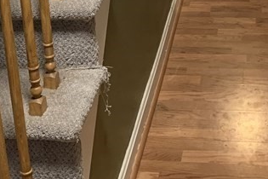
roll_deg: +4.3
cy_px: -93
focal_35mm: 88
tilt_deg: -13.6
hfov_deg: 23.1
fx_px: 655
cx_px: 135
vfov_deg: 14.4
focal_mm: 4.25
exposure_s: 1/30
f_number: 1.8
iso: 400
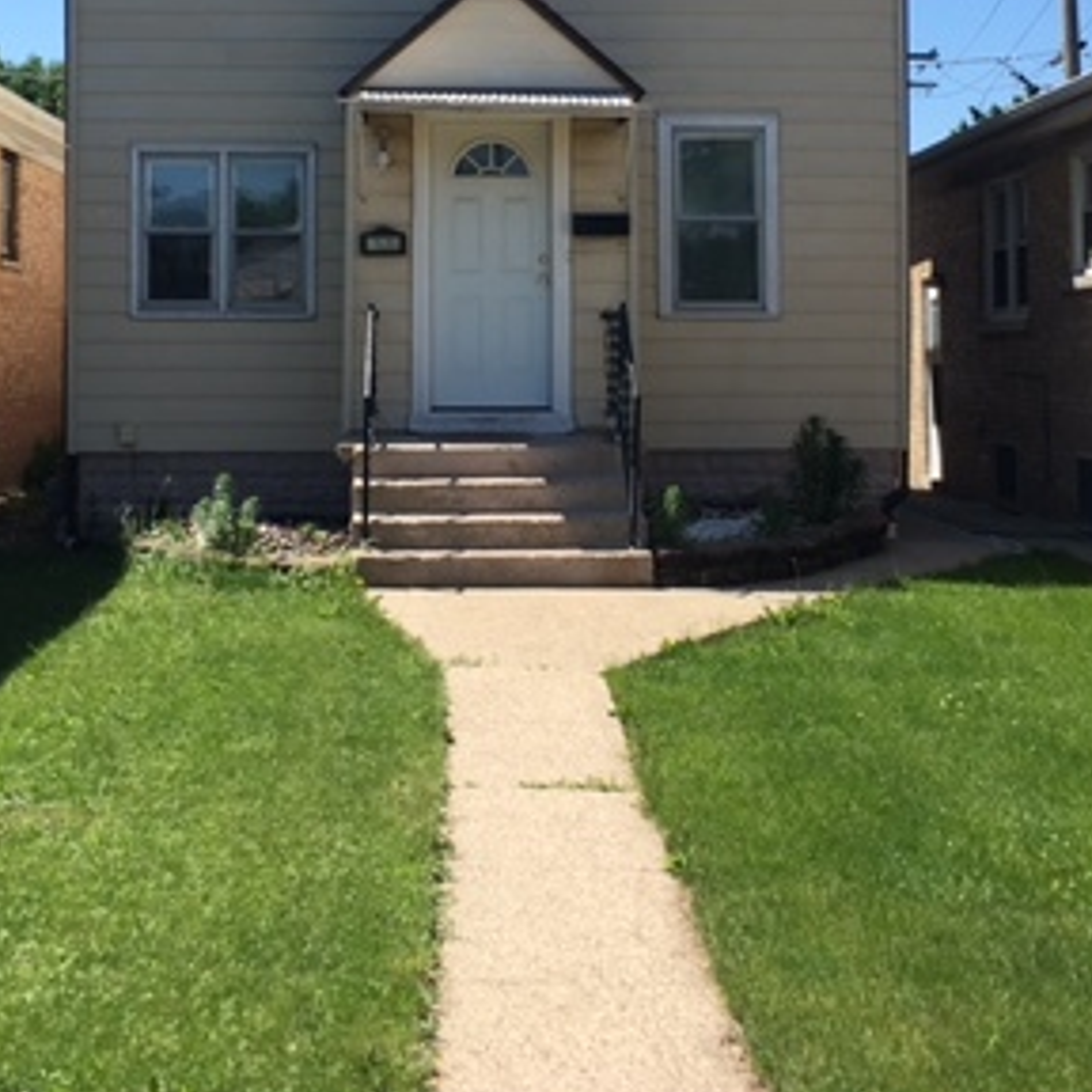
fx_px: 2034
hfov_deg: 30.0
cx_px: 504
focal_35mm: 57
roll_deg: +0.8
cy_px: 239
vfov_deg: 29.4
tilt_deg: +4.7
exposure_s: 1/1131
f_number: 2.2
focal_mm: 4.15
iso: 25
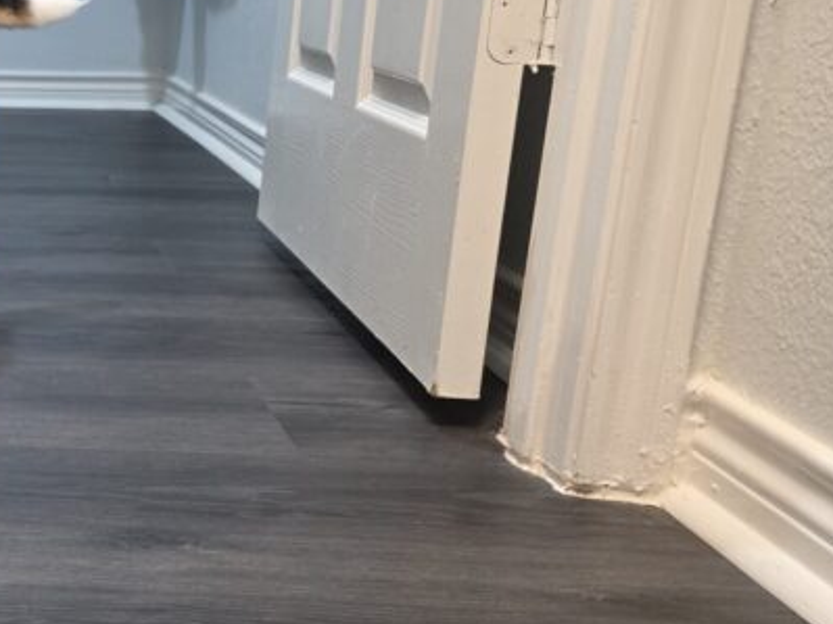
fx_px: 1419
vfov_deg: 24.8
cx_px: -159
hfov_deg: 28.6
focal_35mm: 59
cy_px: 334
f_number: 1.7
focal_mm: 6.3
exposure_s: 1/120
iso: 640
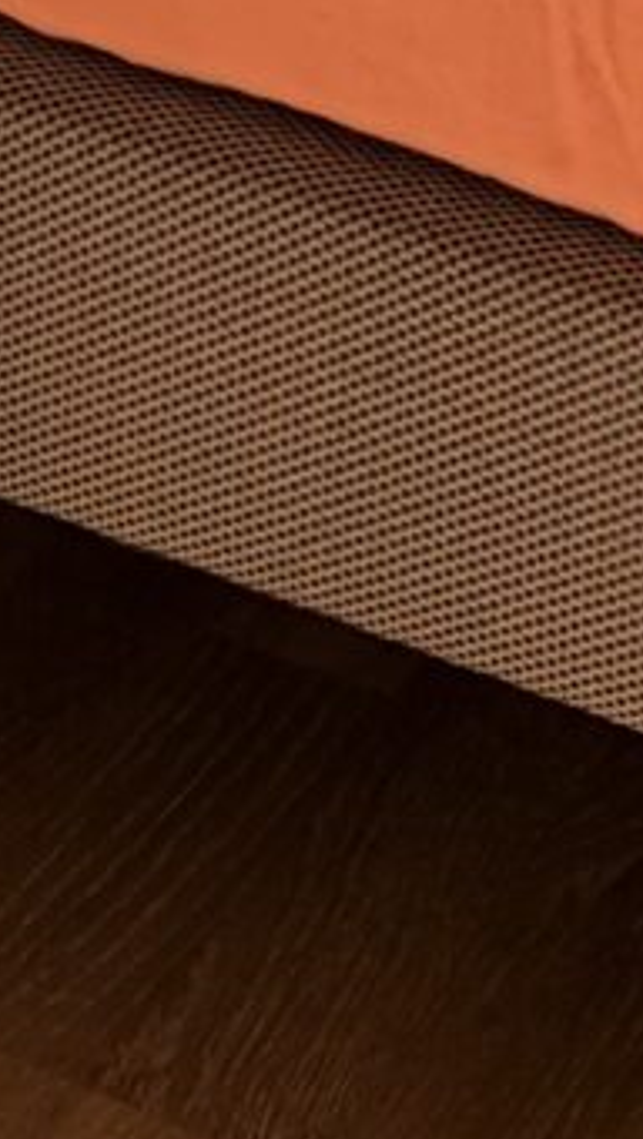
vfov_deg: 7.8
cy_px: -2935
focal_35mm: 213
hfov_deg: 5.5
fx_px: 6437
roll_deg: +0.1
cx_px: -857
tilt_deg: -2.7
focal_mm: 5.96
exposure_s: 1/1451
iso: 64
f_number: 1.6
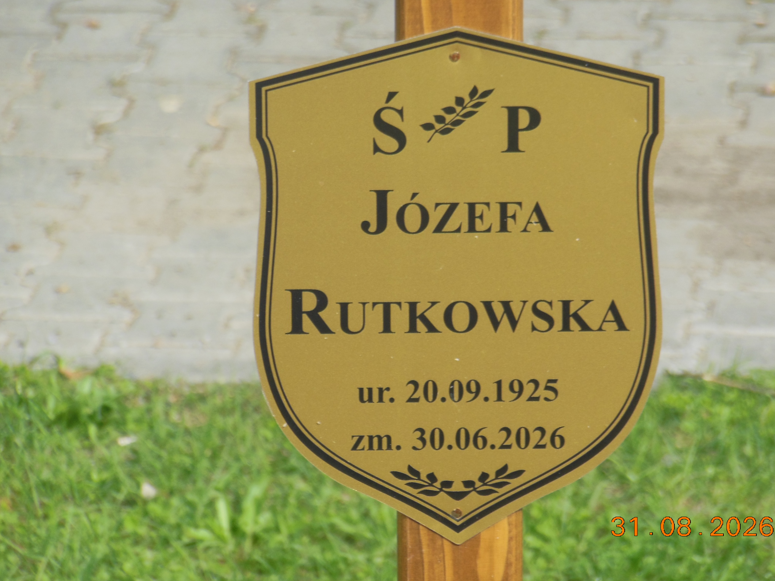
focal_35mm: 268
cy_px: 277
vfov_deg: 5.5
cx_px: 392
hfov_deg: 7.4
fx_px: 6001
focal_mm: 45
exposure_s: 1/320
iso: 125
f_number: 5.8
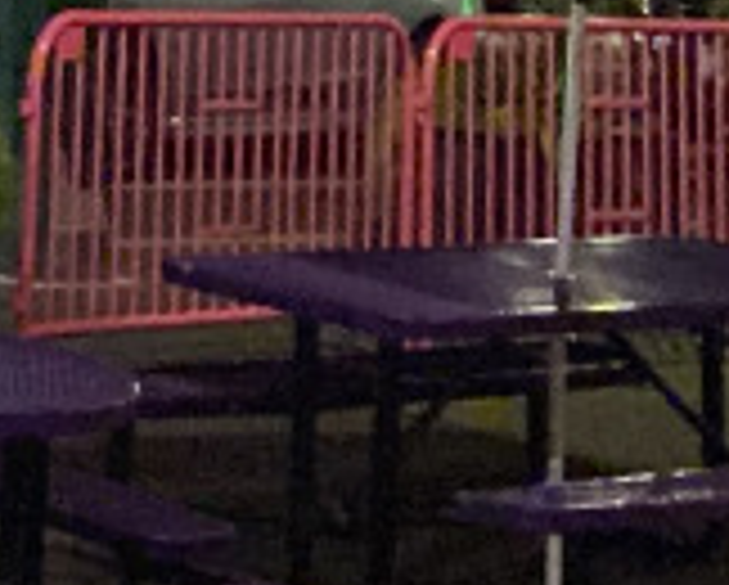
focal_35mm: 214
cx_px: -594
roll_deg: -3.4
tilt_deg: +23.3
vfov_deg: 5.6
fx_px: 4623
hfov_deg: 8.6
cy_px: -2185
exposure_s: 1/30
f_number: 1.8
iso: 800
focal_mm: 4.25
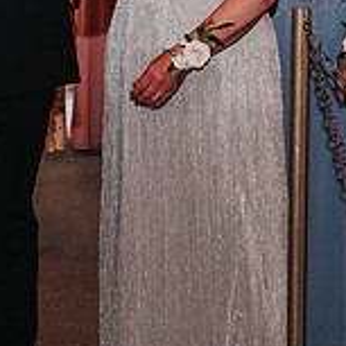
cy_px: -68
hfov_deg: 8.7
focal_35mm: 200
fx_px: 2262
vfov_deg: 8.7
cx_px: -12
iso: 1000
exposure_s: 1/200
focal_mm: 48
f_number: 4
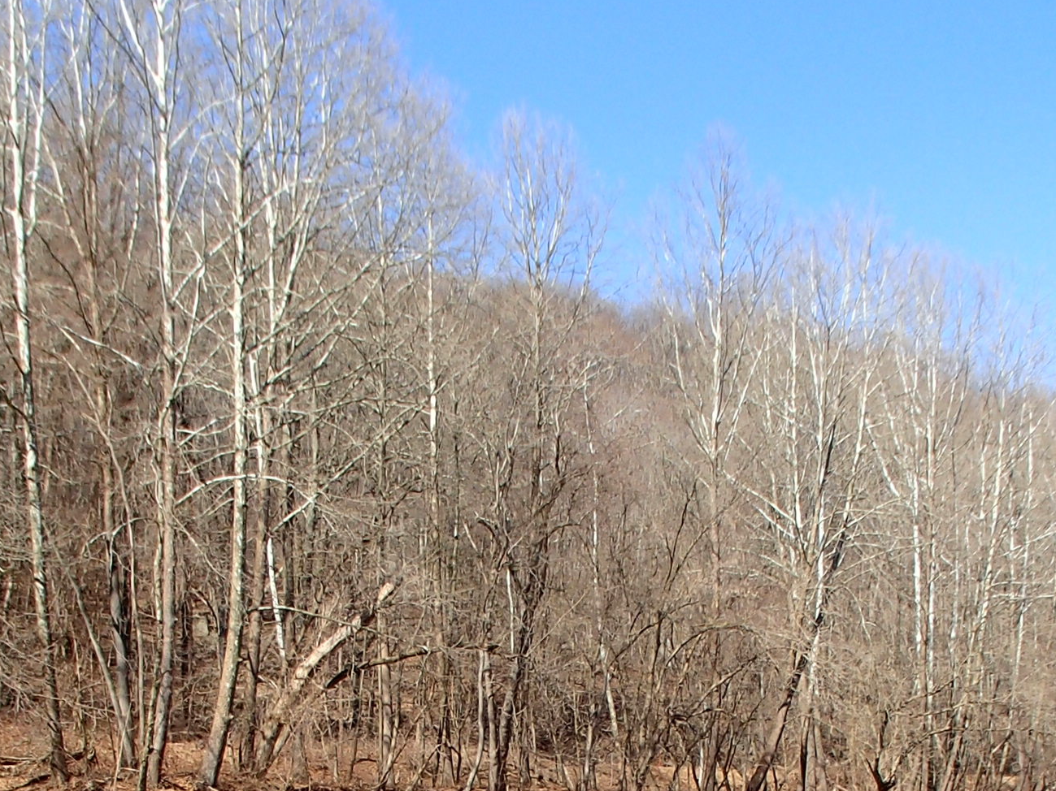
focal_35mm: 69
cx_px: 555
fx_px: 2105
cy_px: 887
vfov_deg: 20.3
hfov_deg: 28.2
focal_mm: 5
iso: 100
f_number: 3.9
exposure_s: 1/500
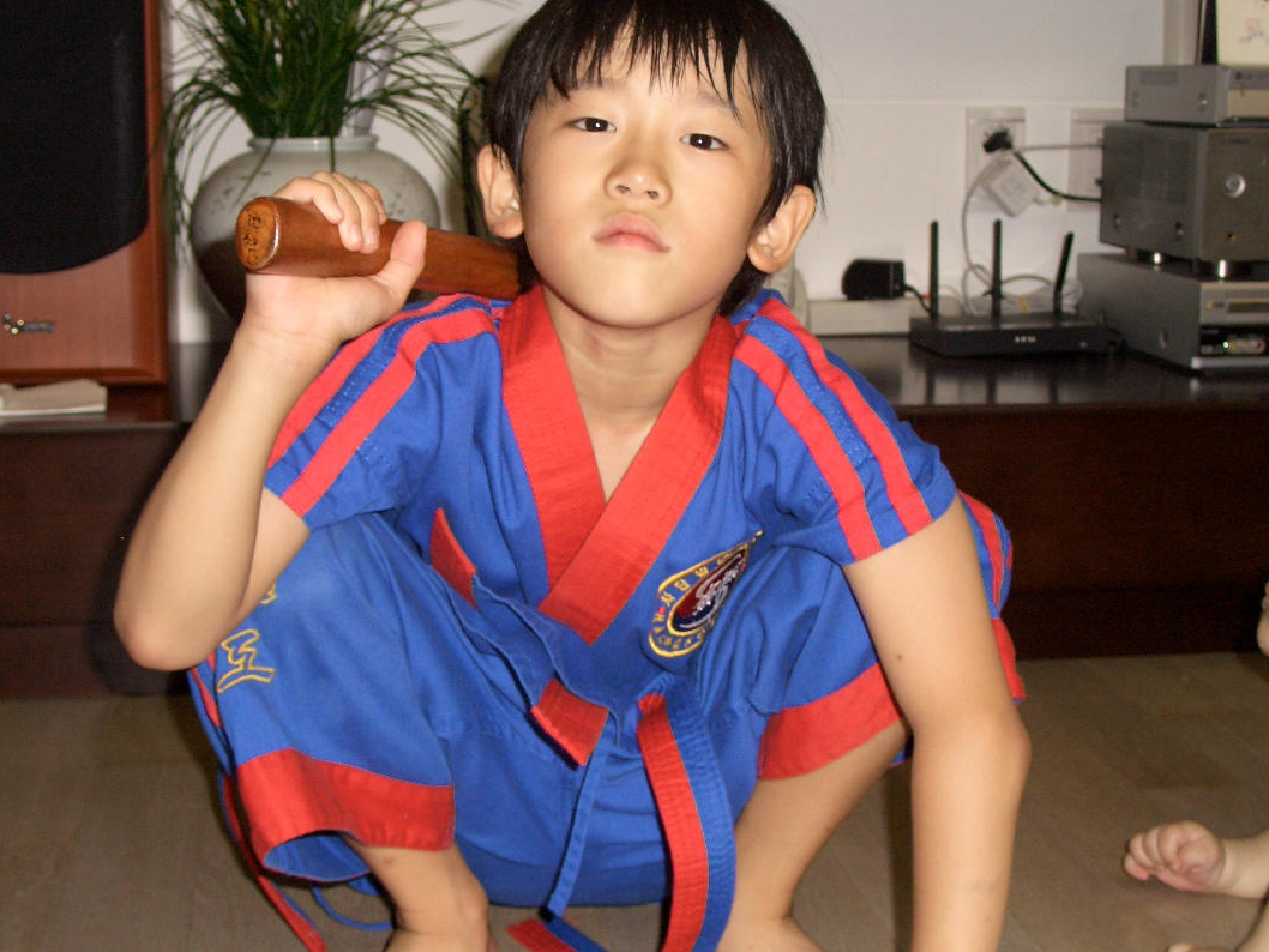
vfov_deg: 28.0
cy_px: 483
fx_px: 1907
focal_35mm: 52
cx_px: 561
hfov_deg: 36.8
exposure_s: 1/60
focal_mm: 9.2
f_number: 3
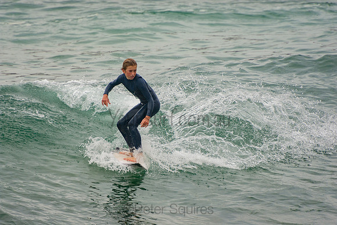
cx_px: 168
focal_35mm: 600
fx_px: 5618
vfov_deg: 2.3
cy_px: 112
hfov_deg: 3.4
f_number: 5.6
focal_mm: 400
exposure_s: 1/1250
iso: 250
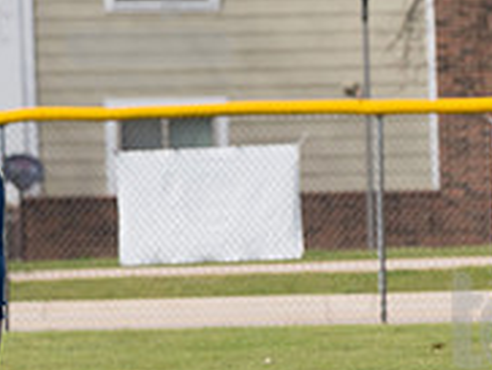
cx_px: 535
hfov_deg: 3.2
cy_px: 369
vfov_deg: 2.4
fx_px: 8747
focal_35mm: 615
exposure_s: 1/1600
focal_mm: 200
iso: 400
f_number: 5.6
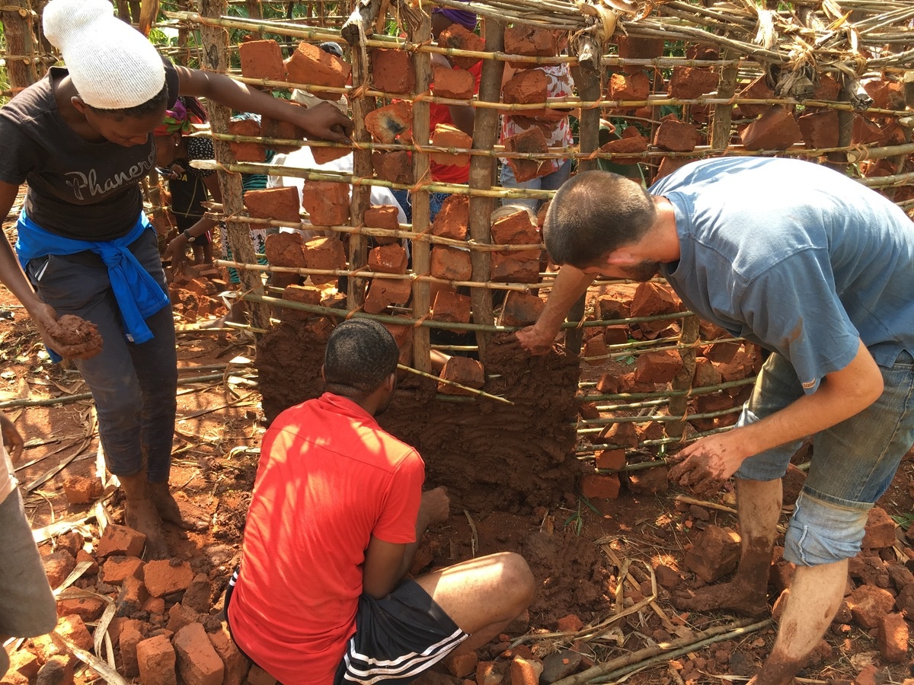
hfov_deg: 61.7
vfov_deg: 48.2
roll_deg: -0.7
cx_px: 457
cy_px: 342
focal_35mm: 29
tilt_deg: -24.4
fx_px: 766
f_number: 2.2
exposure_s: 1/176
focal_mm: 4.15
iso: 25
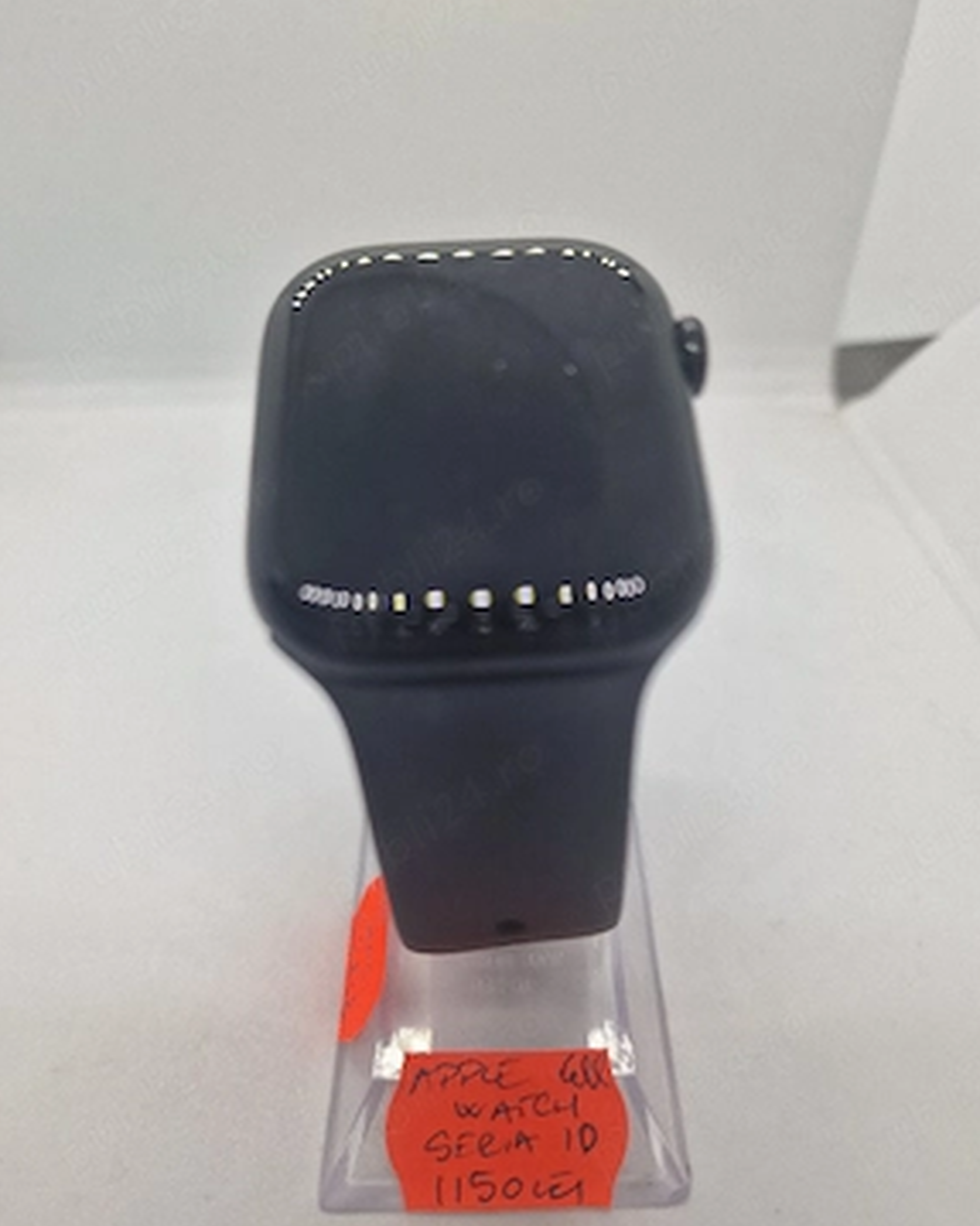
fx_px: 907
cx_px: 502
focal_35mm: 25
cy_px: 598
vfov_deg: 68.1
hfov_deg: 56.8
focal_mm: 6.4
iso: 50
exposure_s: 1/182
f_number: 1.8
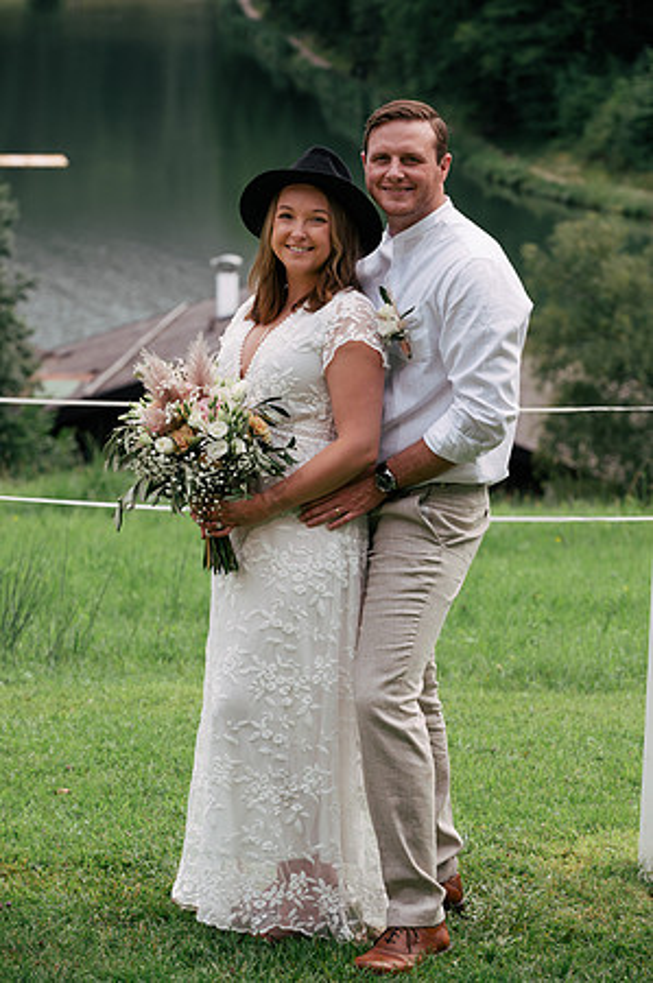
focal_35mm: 130
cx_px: 326
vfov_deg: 15.8
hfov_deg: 10.5
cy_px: 492
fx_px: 3545
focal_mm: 130
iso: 500
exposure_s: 1/250
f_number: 7.1
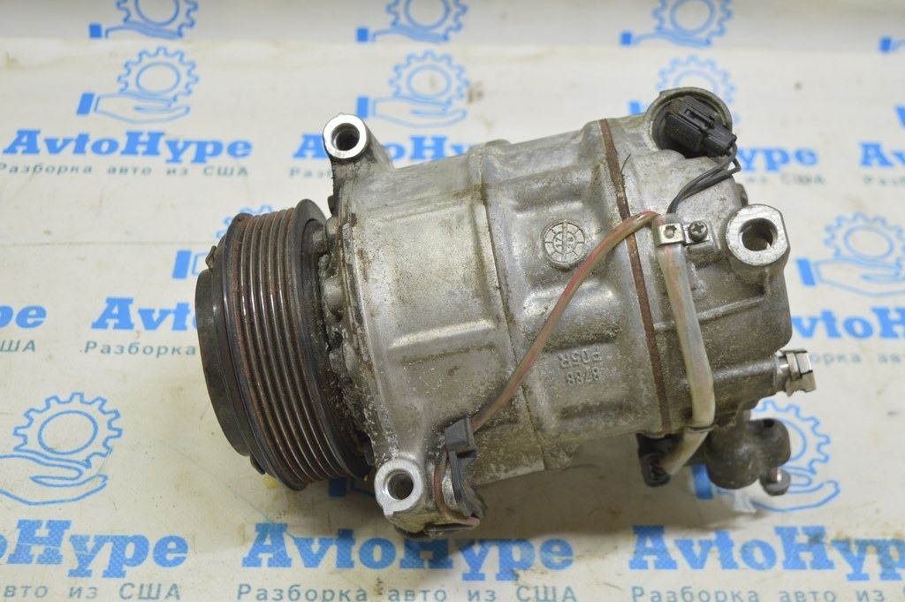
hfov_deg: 38.9
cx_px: 452
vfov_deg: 26.4
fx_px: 1281
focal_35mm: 51
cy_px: 301
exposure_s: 1/20
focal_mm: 34
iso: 400
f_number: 5.6
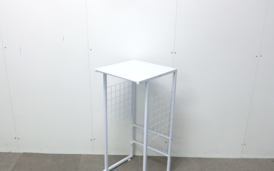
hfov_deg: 48.2
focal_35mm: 41
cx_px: 139
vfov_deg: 31.2
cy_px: 103
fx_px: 306
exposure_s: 1/50
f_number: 3.9
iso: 800
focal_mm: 6.9
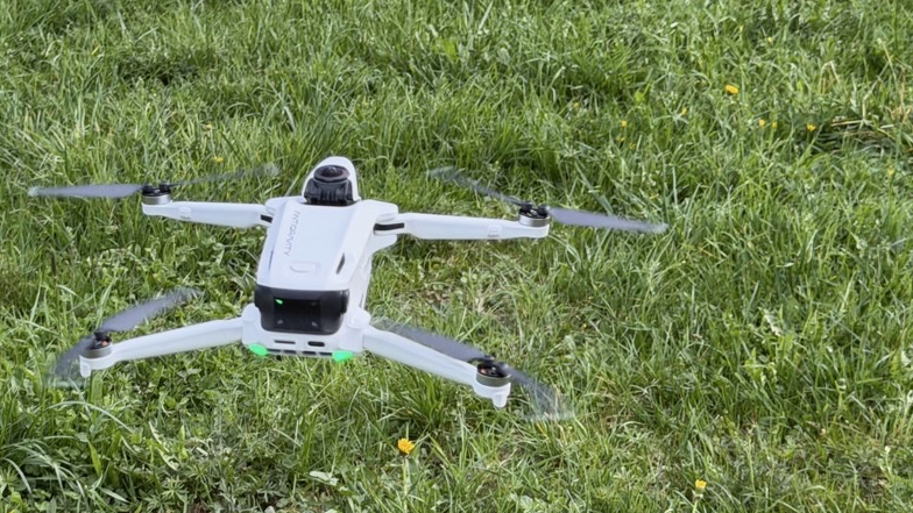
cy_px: 337
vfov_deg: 15.1
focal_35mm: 80
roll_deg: -1.0
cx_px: 246
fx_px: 1937
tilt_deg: -26.1
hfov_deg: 26.2
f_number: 1.78
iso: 100
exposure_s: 1/545
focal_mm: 6.76
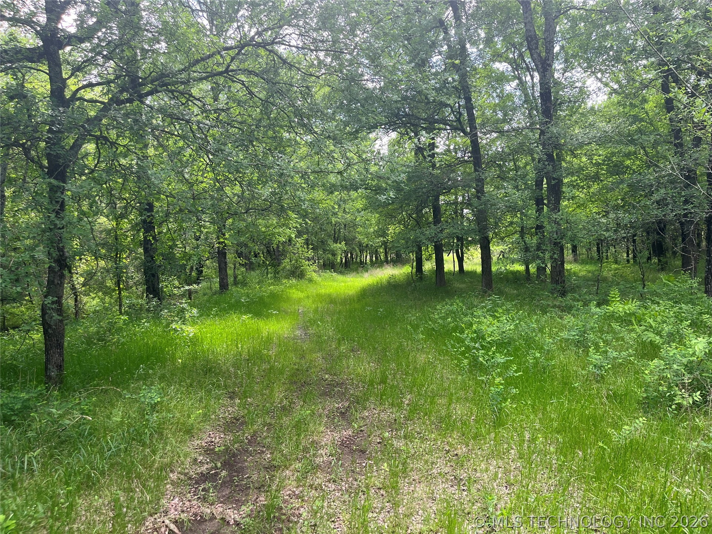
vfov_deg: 53.1
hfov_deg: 67.3
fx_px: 535
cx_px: 356
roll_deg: +3.1
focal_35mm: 26
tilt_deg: -4.7
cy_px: 267
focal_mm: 5.1
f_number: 1.6
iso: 50
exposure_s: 1/314
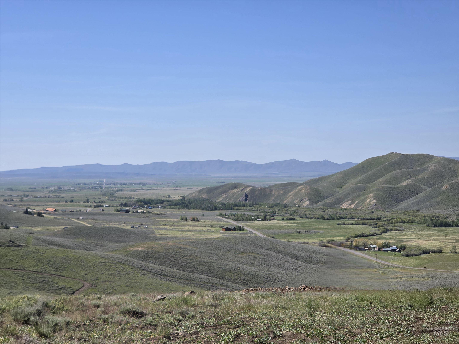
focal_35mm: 69
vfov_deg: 21.3
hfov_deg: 28.2
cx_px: 230
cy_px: 172
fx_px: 915
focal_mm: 7
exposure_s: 1/2000
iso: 25
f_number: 2.4
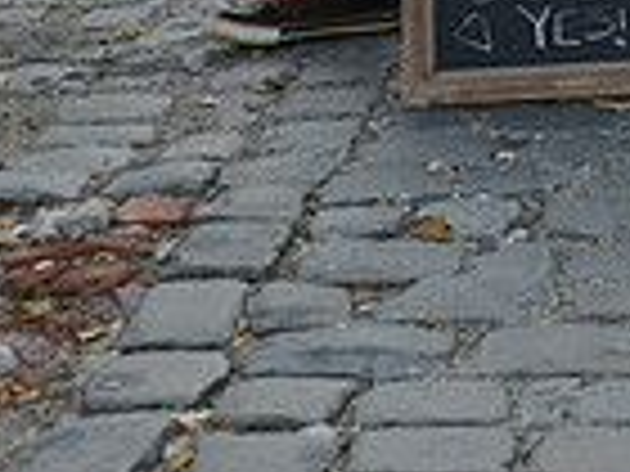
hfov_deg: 9.9
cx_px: 1035
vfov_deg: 7.5
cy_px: -384
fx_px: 3476
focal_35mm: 191
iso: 800
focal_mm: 48
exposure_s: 1/250
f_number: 8
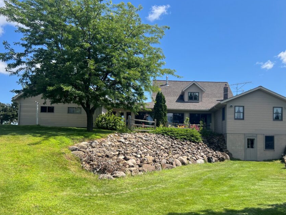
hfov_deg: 55.1
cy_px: 127
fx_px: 273
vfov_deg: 42.8
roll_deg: -0.6
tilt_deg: +5.1
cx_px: 167
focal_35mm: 33
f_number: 1.5
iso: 50
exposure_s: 1/2994
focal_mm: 5.7
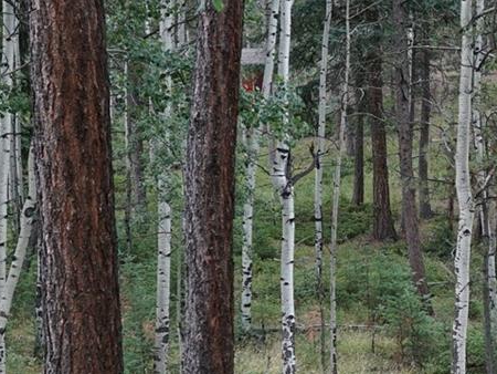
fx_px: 1178
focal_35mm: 82
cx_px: 701
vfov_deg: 18.0
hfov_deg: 20.9
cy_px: 253
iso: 500
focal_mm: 24
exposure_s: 1/160
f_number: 4
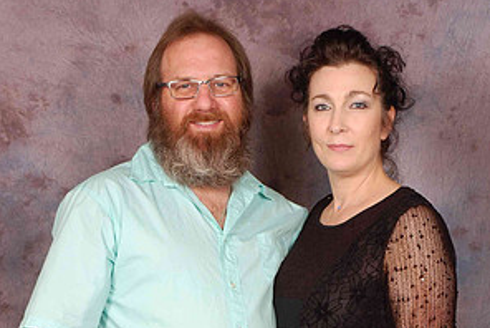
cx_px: 246
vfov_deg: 14.8
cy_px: 325
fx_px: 1240
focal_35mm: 91
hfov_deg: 22.4
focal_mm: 40
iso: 200
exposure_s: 1/125
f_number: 10
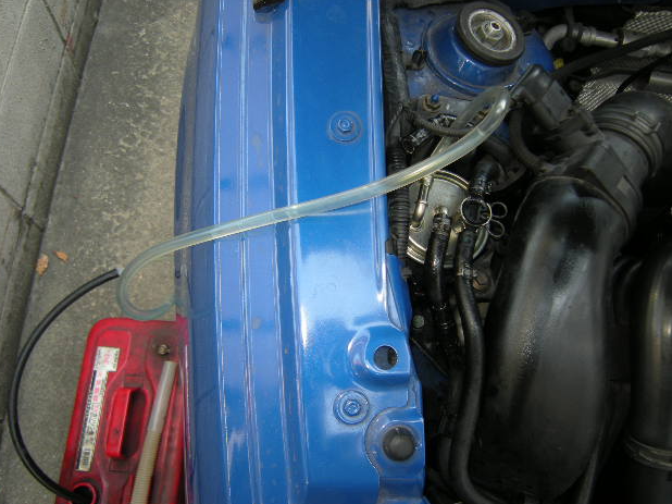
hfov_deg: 61.7
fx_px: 563
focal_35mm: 29
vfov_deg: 48.2
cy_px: 250
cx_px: 335
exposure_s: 1/53.1
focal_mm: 4.7
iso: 64
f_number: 2.8
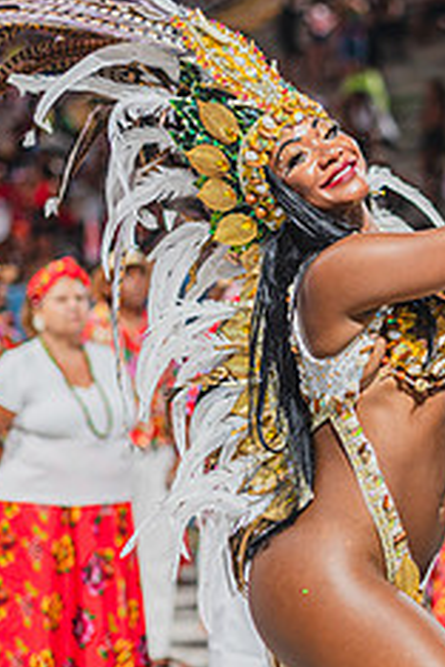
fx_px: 1780
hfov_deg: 14.1
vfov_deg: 21.2
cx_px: 385
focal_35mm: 96
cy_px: 291
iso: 320
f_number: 1.8
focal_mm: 50
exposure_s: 1/320
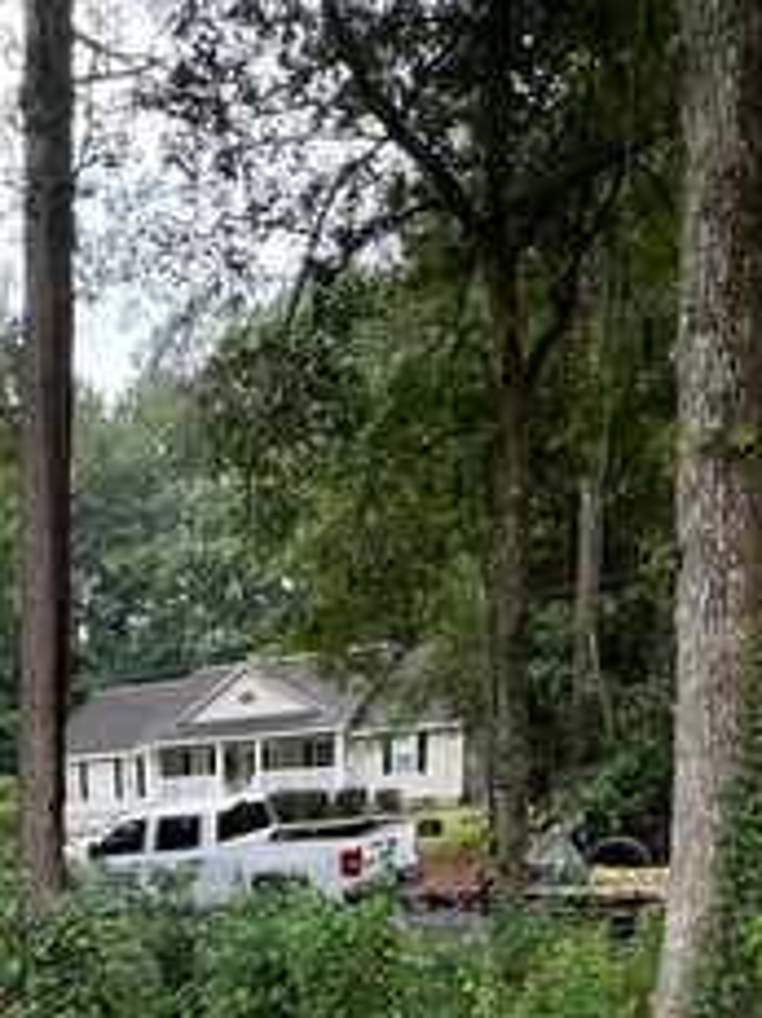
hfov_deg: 35.1
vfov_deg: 41.0
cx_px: -35
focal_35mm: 36
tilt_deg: -19.5
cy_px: 1126
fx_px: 1058
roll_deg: +7.0
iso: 50
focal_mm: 1.57
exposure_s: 1/99
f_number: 1.8
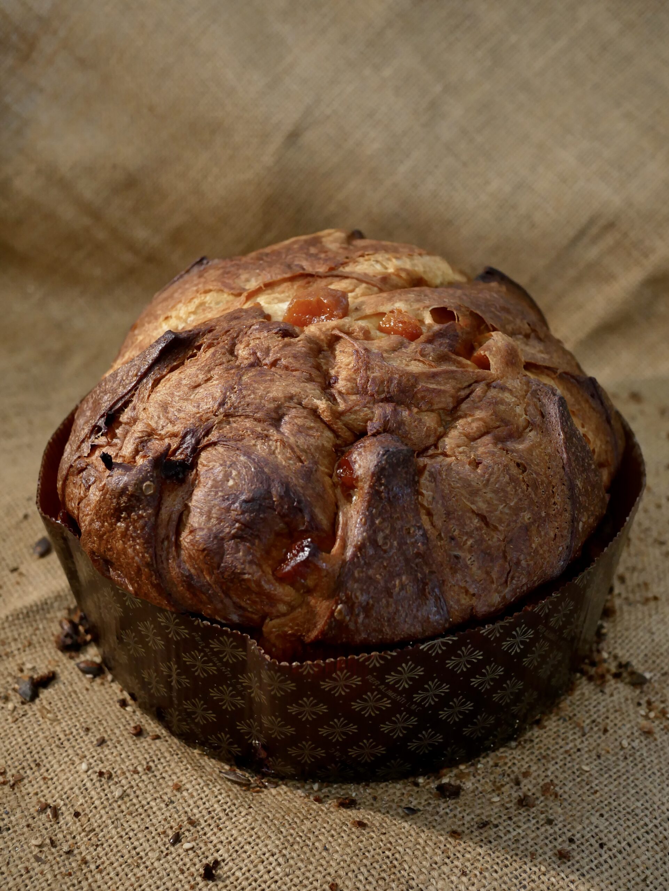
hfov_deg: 36.0
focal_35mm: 40
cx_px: 334
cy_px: 446
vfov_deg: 46.8
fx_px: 1030
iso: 800
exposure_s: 1/125
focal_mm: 20
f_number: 3.5
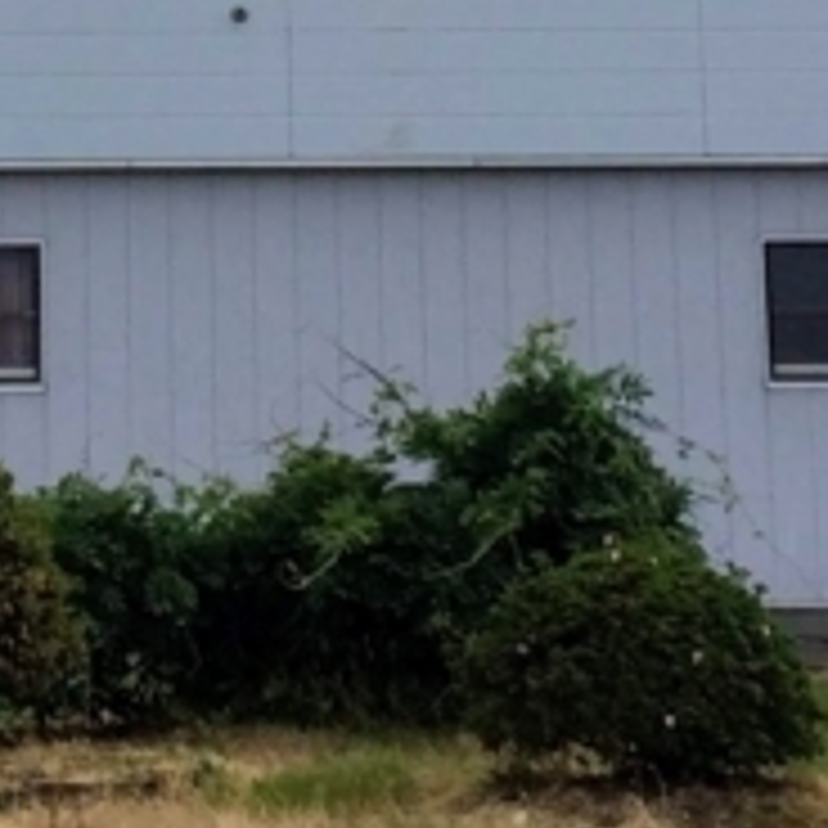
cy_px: -472
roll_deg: +0.6
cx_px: 108
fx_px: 3870
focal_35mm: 143
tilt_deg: +10.4
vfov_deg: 11.6
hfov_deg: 12.1
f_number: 2.2
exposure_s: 1/1642
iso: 32
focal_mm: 4.15
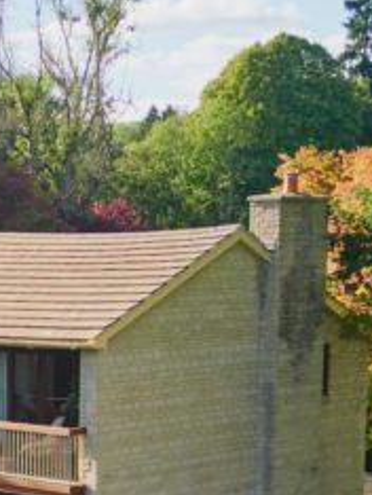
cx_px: -68
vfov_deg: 18.3
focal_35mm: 105
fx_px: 1502
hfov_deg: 13.7
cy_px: 468
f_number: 1.7
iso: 100
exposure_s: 1/1250
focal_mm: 6.72
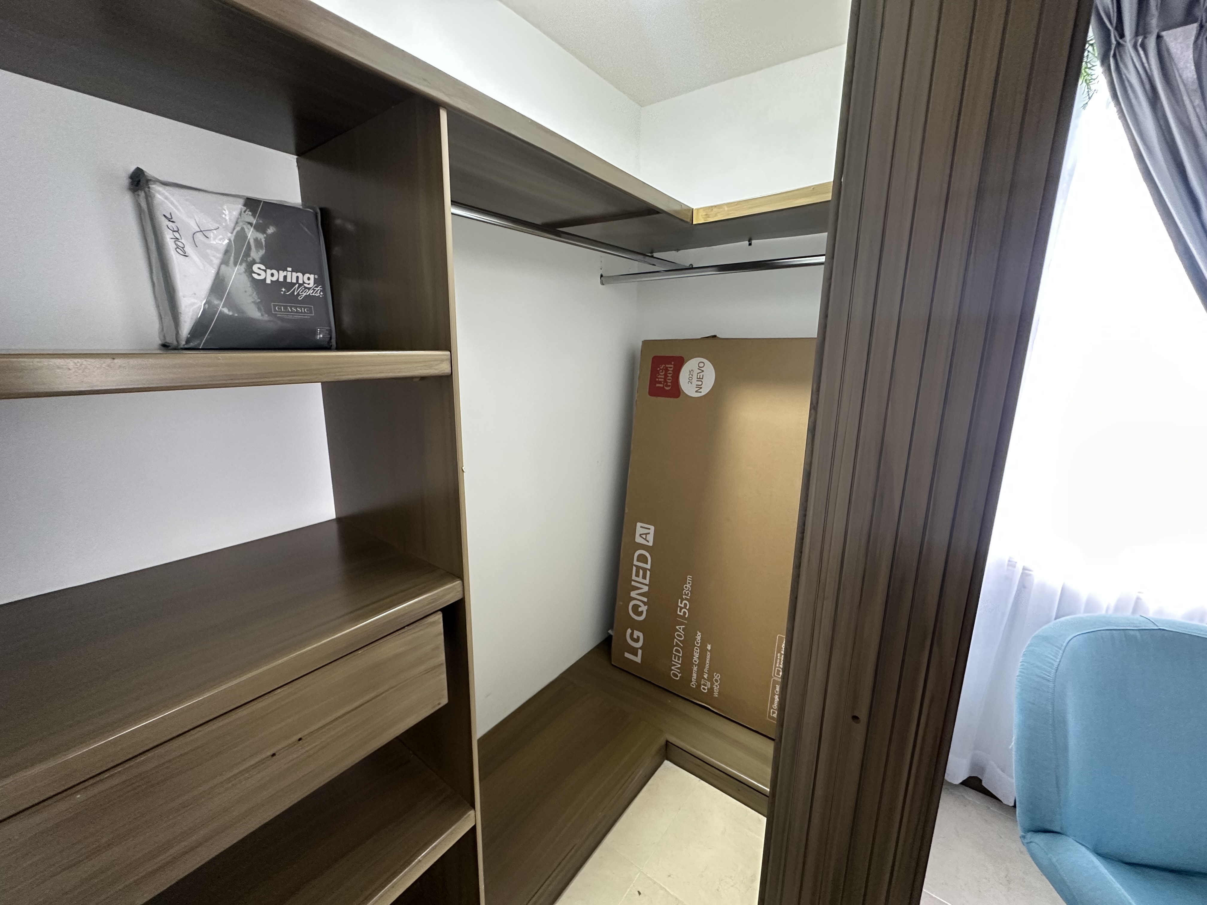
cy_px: 452
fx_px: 488
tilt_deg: -11.7
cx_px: 604
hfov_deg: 102.1
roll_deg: -1.3
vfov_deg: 85.7
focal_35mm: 14
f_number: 2.2
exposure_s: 1/60
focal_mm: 2.22
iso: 320
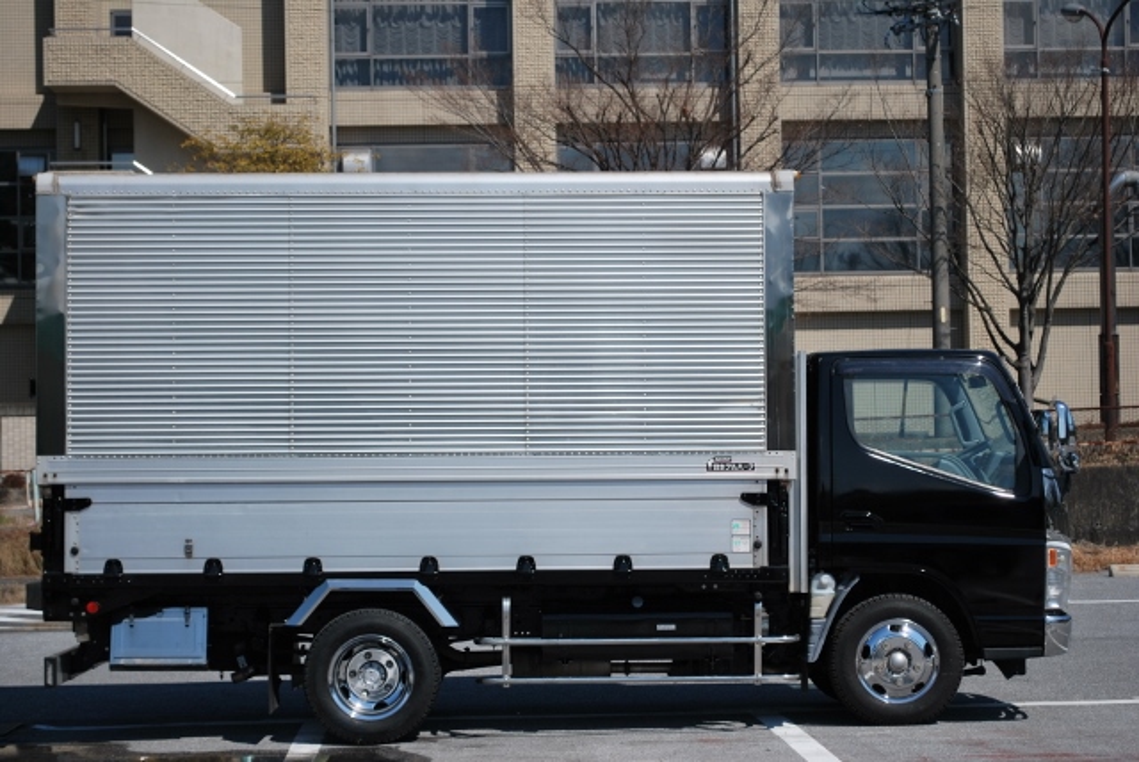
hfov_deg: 24.6
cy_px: 381
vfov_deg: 16.6
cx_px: 570
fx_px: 2613
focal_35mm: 82
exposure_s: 1/800
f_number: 5.6
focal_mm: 55
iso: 100
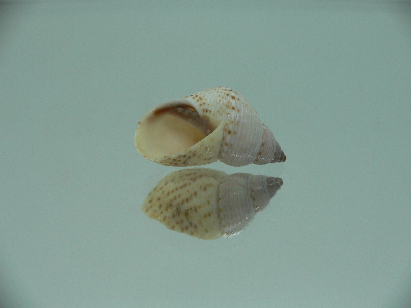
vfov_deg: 40.7
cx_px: 206
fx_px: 416
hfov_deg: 52.6
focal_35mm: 35
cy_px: 154
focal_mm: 4.6
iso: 80
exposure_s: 1/60
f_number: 2.8
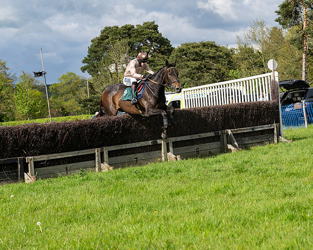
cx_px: 161
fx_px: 795
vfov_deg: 17.9
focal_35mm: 86
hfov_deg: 22.3
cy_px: 128
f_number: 5
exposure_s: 1/3200
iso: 400
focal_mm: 70
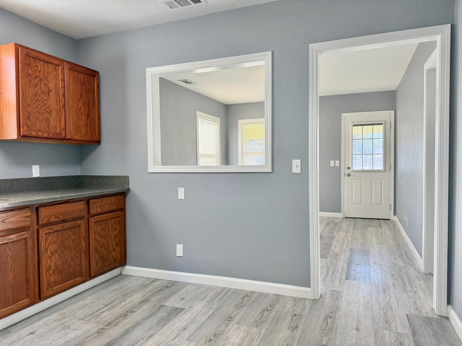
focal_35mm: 24
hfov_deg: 71.6
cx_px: 231
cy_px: 173
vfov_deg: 56.8
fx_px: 320
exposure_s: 1/169
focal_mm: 6.76
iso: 200
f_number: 1.78
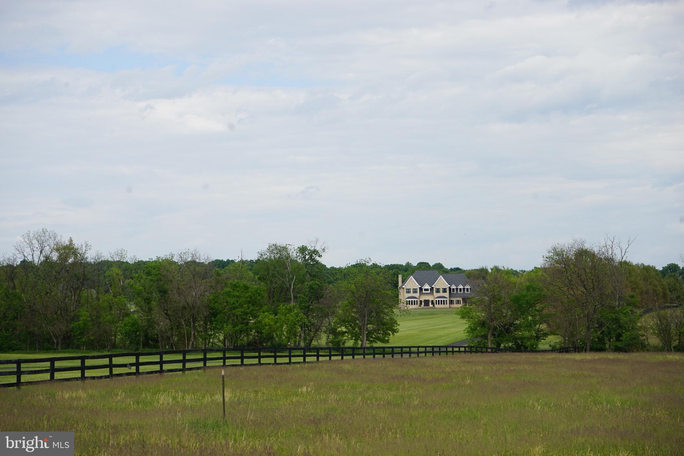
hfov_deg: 29.2
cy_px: 228
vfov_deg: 19.7
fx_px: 1311
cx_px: 342
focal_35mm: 69
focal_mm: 69
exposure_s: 1/125
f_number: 10
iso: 100
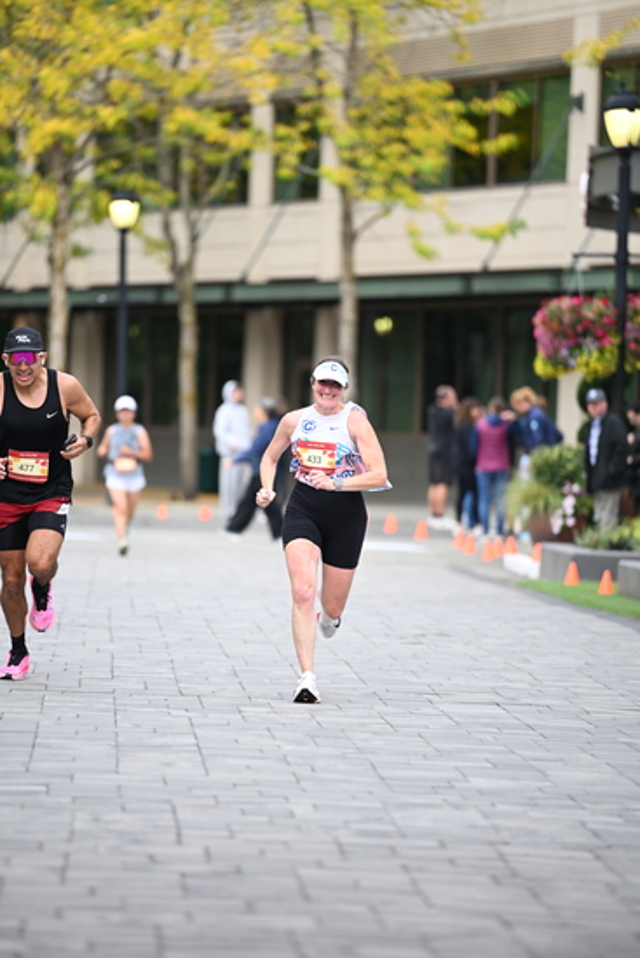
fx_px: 5330
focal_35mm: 200
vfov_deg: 10.3
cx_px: 320
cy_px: 479
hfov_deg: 6.9
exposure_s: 1/1600
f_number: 2.8
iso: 1000
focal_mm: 200
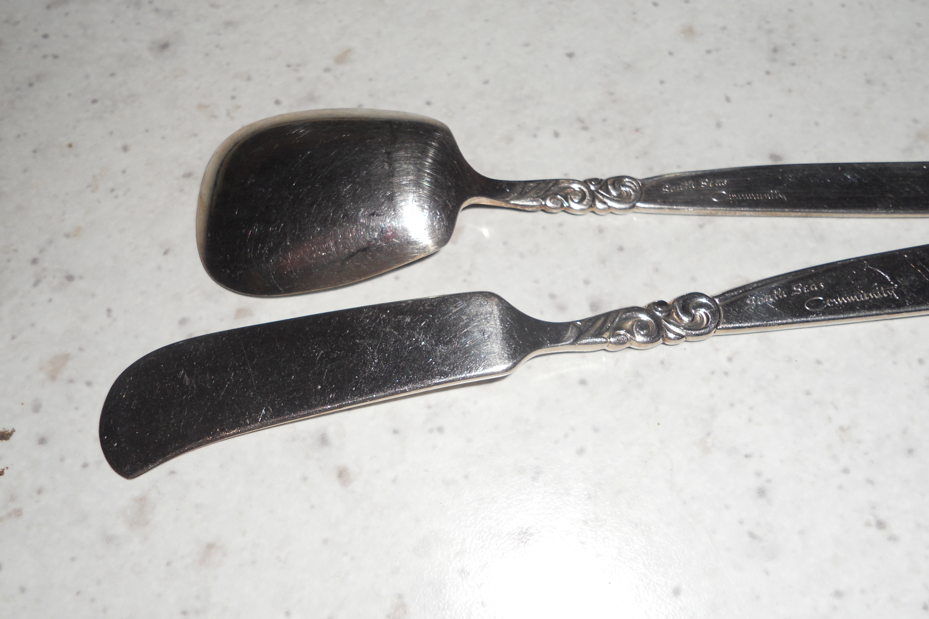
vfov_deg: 38.9
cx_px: 466
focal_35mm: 34
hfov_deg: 55.8
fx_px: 877
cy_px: 307
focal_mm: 5.8
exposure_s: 1/25
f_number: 8.8
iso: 80
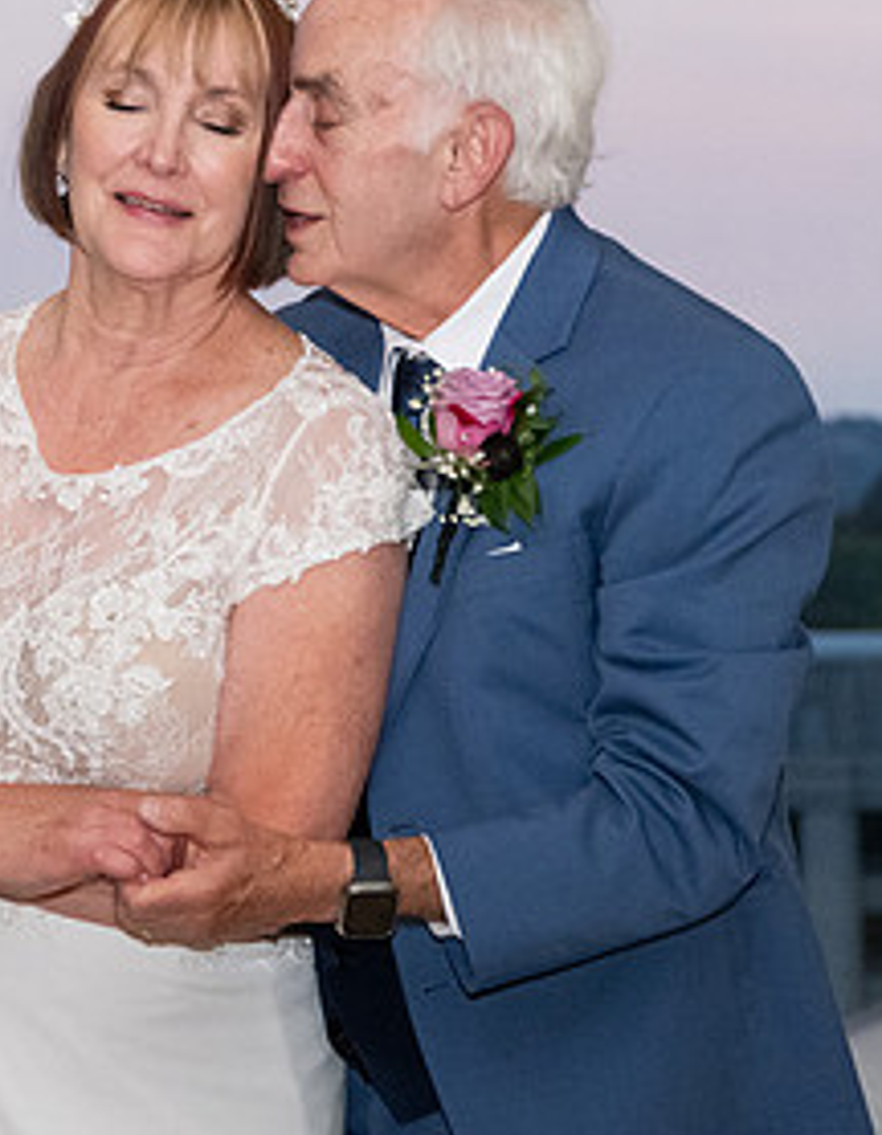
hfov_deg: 8.7
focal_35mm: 174
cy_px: 396
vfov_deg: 11.2
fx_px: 5781
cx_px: -61
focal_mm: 60
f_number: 4
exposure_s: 1/320
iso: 2500
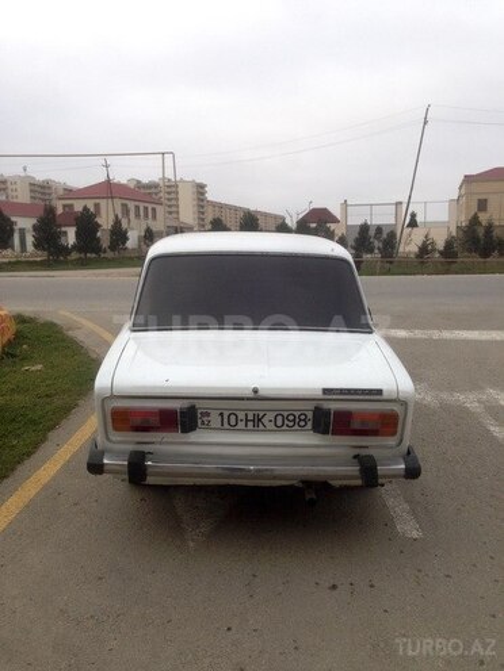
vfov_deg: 55.4
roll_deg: +3.3
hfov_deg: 42.9
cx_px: 252
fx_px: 641
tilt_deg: -6.3
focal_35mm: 33
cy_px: 336
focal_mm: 4.12
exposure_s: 1/589
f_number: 2.4
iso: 50
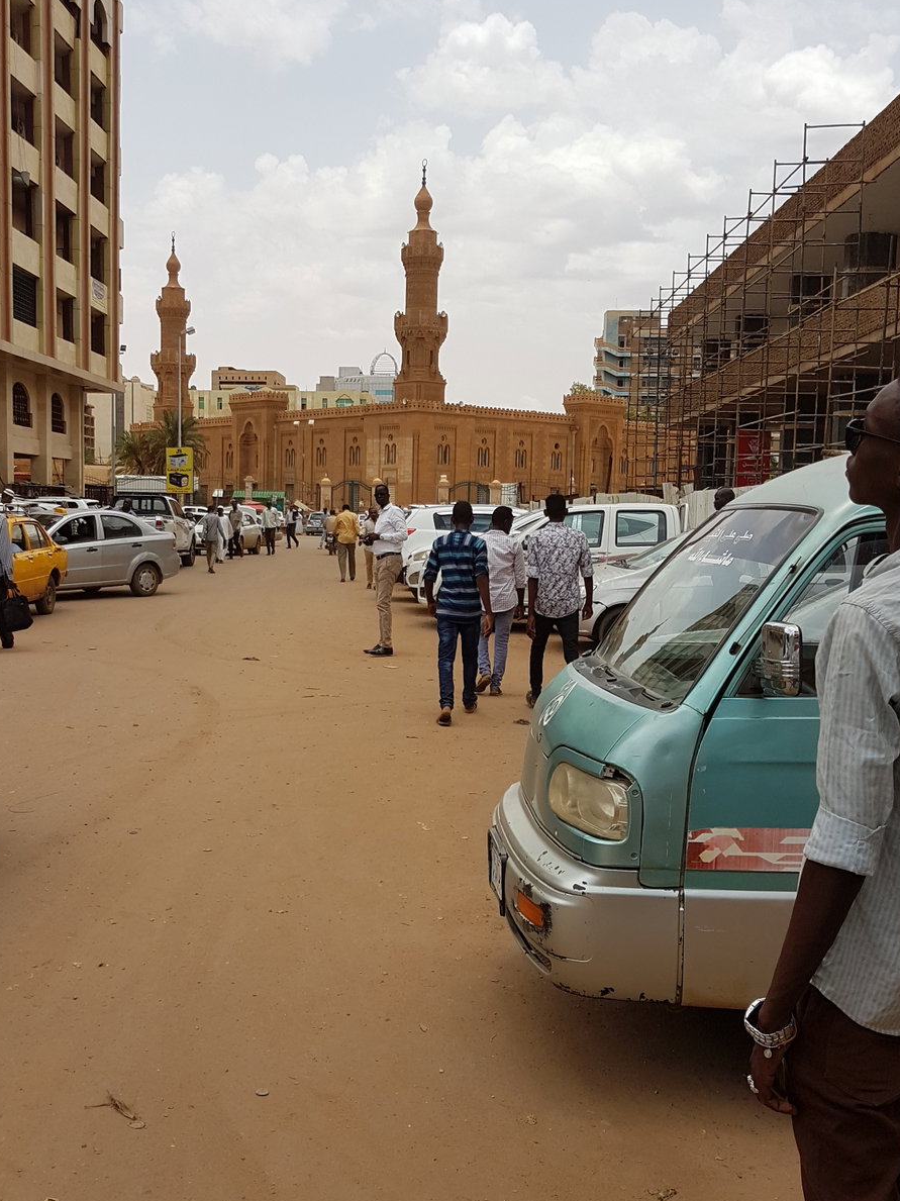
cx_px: 415
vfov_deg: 52.5
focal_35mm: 35
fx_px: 1214
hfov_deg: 40.7
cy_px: 667
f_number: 1.7
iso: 40
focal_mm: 4.2
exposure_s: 1/2376
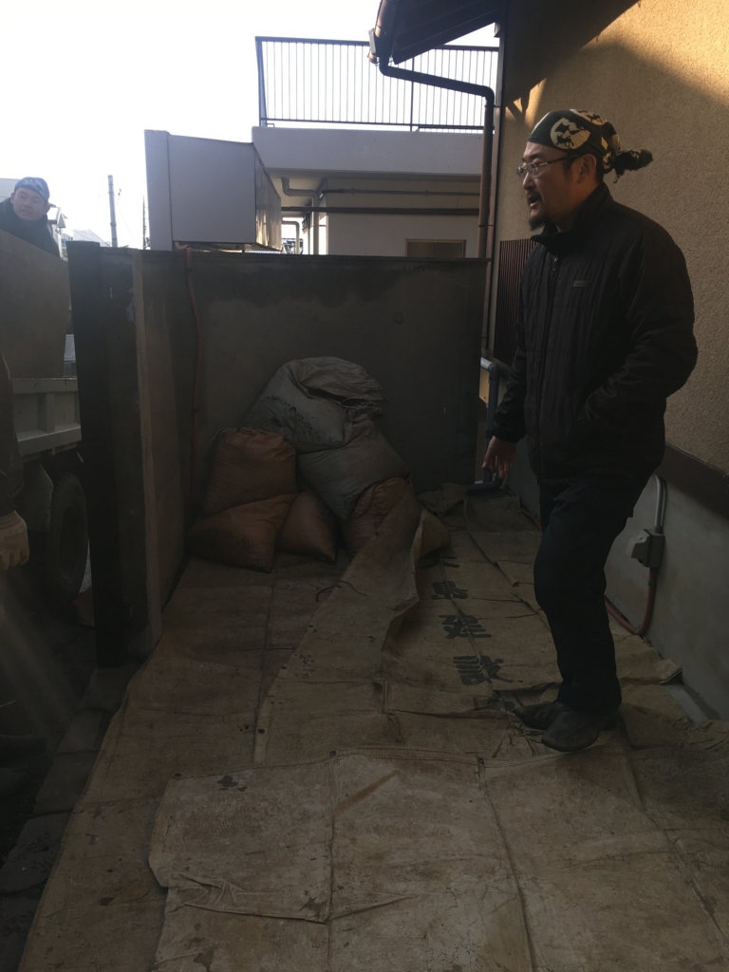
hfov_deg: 48.2
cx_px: 364
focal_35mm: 29
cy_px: 486
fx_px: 814
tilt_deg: -14.6
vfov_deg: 61.7
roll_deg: -0.5
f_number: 2.2
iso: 25
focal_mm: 4.15
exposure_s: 1/331
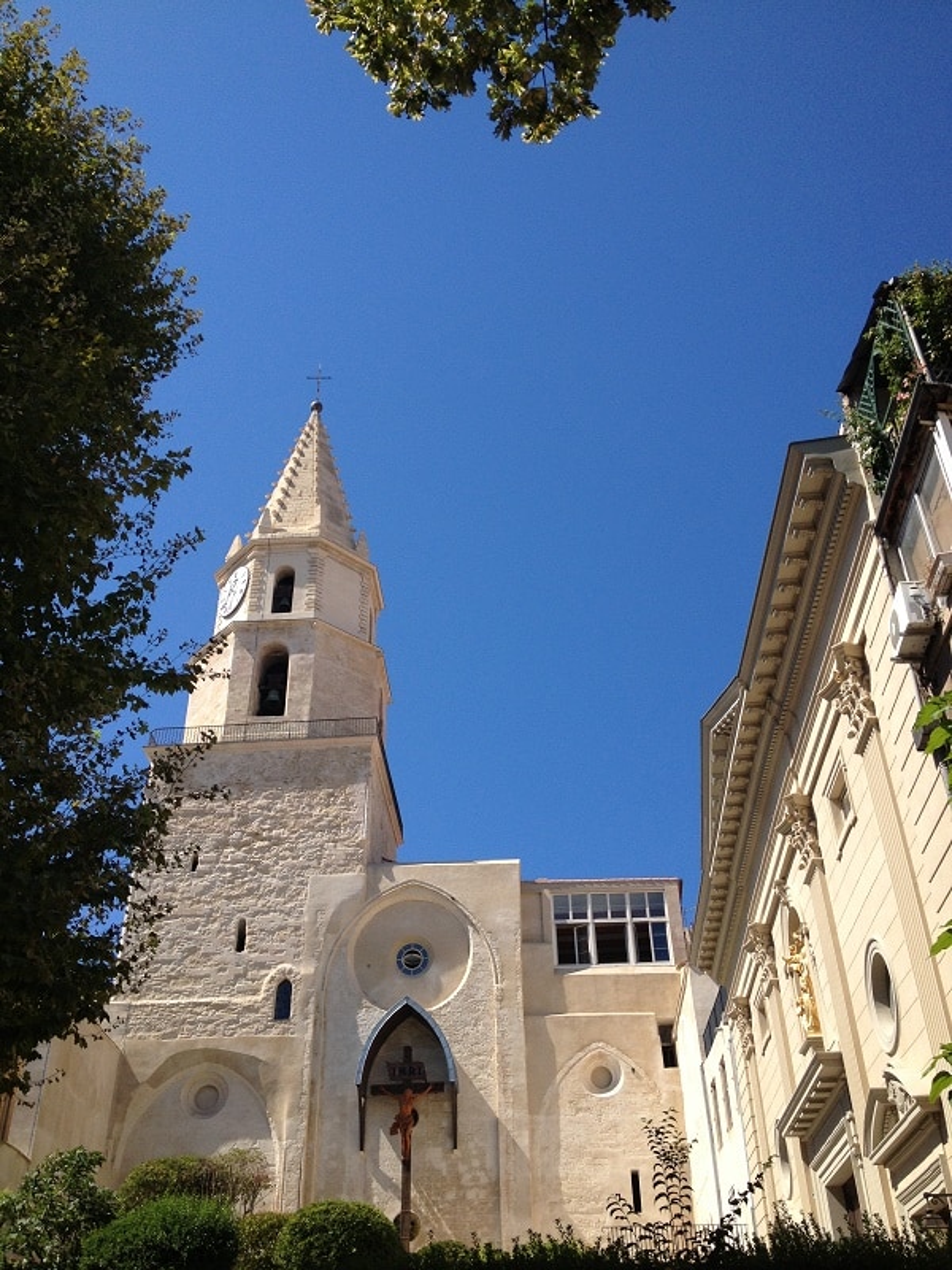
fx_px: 1283
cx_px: 476
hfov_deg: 40.7
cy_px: 635
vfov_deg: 52.6
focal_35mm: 35
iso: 50
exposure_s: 1/1623
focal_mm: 4.28
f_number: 2.4
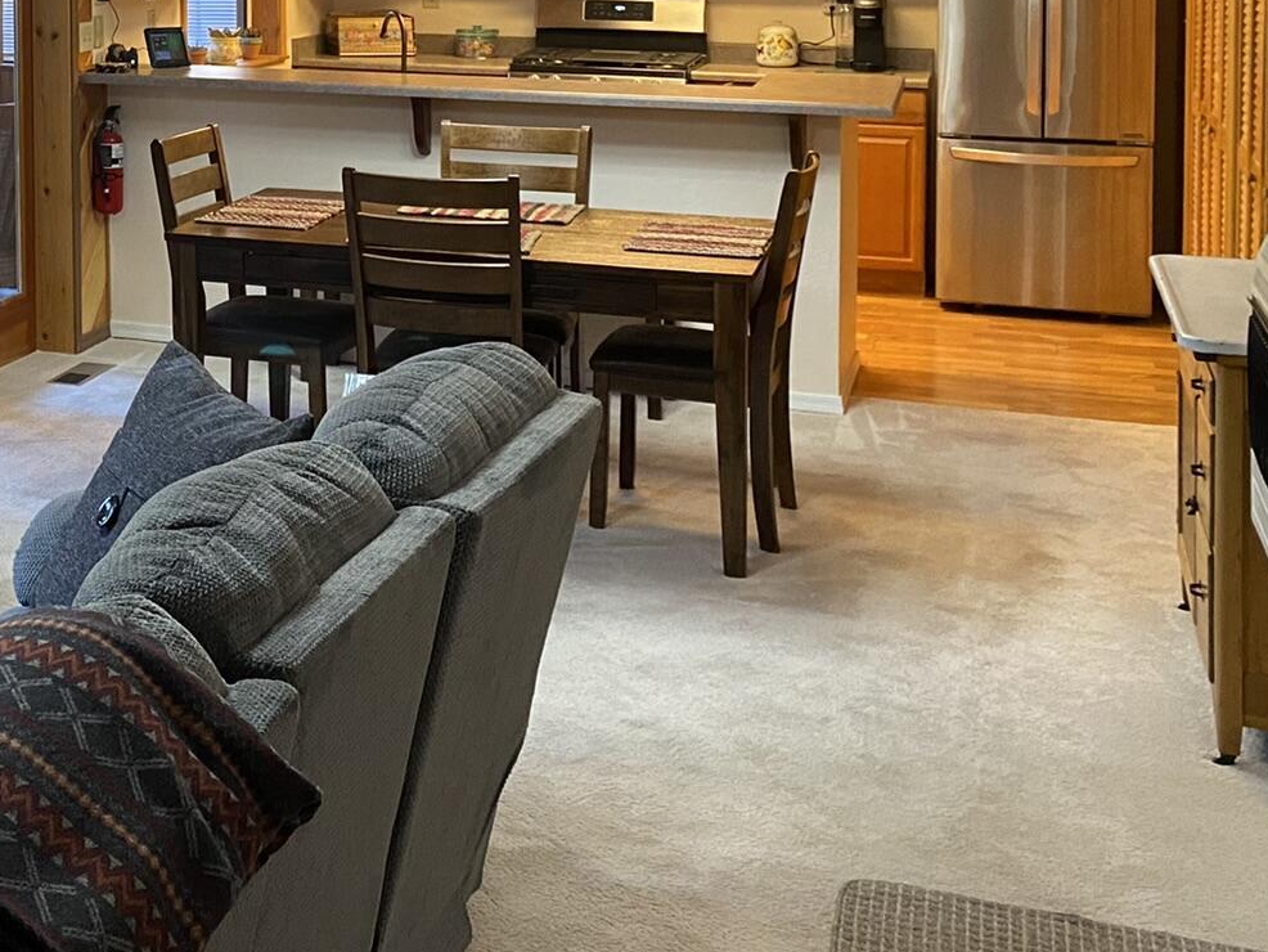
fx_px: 1979
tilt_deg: -2.8
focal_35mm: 54
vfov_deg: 25.6
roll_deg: +1.0
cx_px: 10
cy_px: -17
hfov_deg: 32.7
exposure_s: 1/60
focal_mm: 4.25
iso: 320
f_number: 1.8
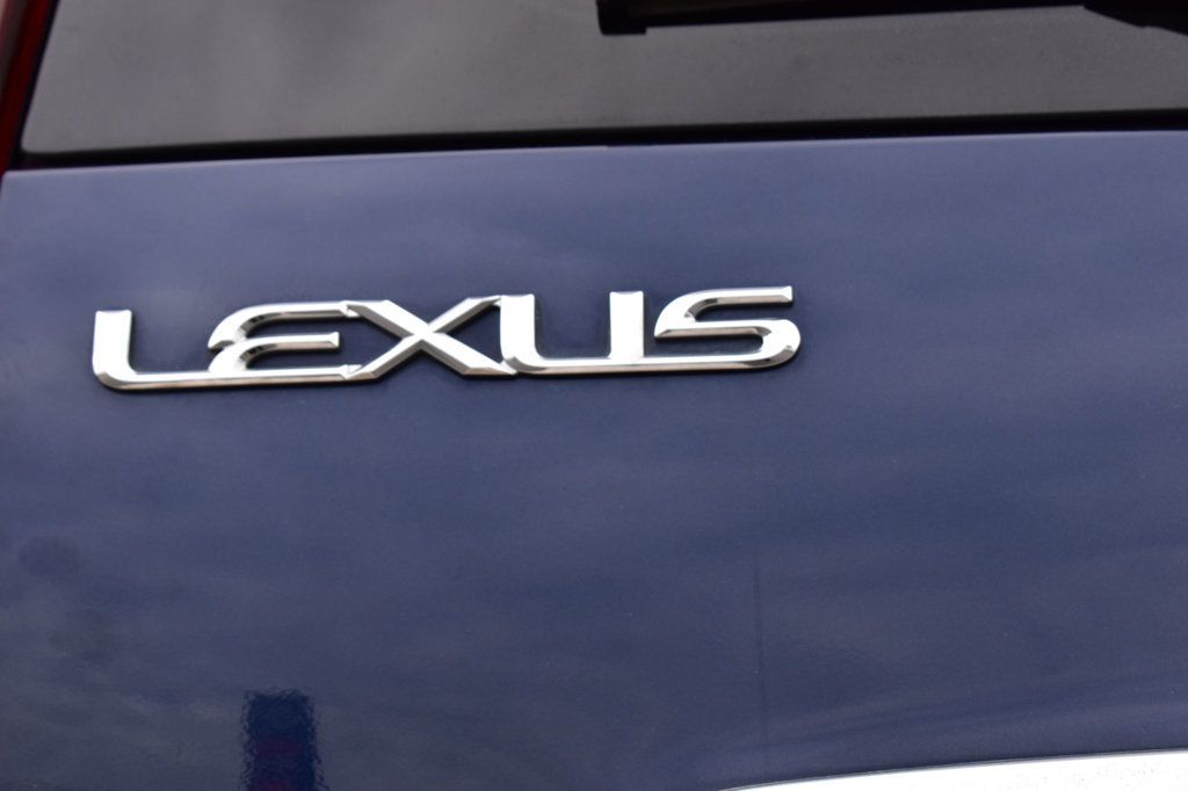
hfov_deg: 24.6
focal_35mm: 82
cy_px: 396
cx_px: 594
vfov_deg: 16.5
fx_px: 2721
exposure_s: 1/200
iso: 400
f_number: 10
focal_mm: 55
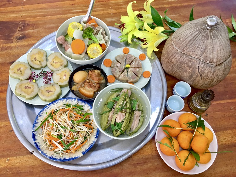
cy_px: 88
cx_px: 118
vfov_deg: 48.2
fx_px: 198
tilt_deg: -66.9
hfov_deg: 61.7
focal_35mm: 29
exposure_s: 1/33
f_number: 2.2
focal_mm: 4.15
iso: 80
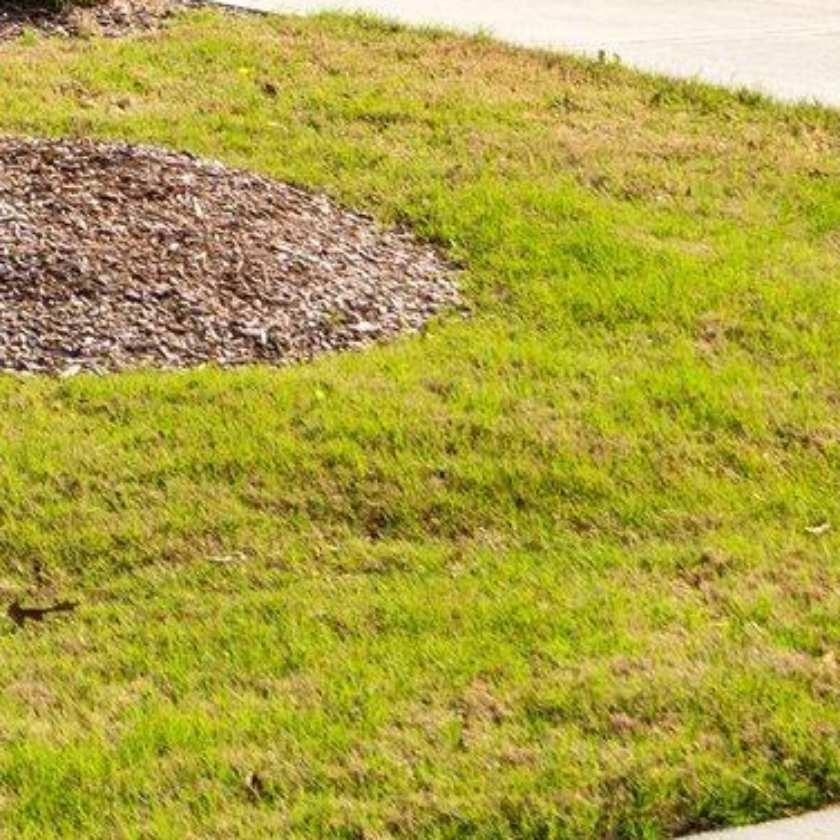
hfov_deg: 9.9
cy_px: -383
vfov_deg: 10.5
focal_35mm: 162
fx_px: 4448
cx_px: -916
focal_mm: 35
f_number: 5.6
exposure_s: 1/90
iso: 100
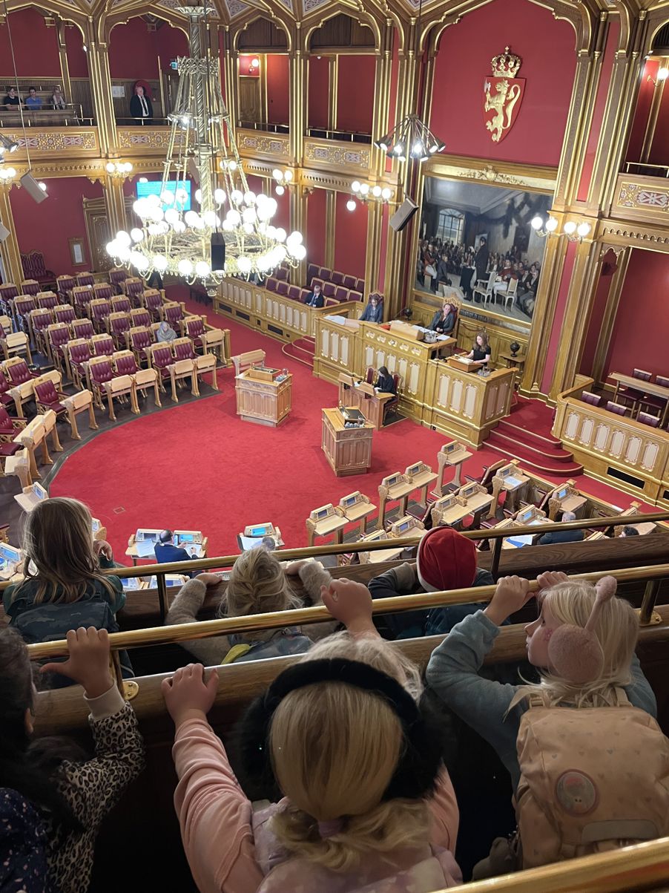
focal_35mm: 26
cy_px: 446
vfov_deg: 67.3
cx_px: 334
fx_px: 670
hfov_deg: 53.1
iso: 200
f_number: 1.6
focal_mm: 5.1
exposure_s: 1/50
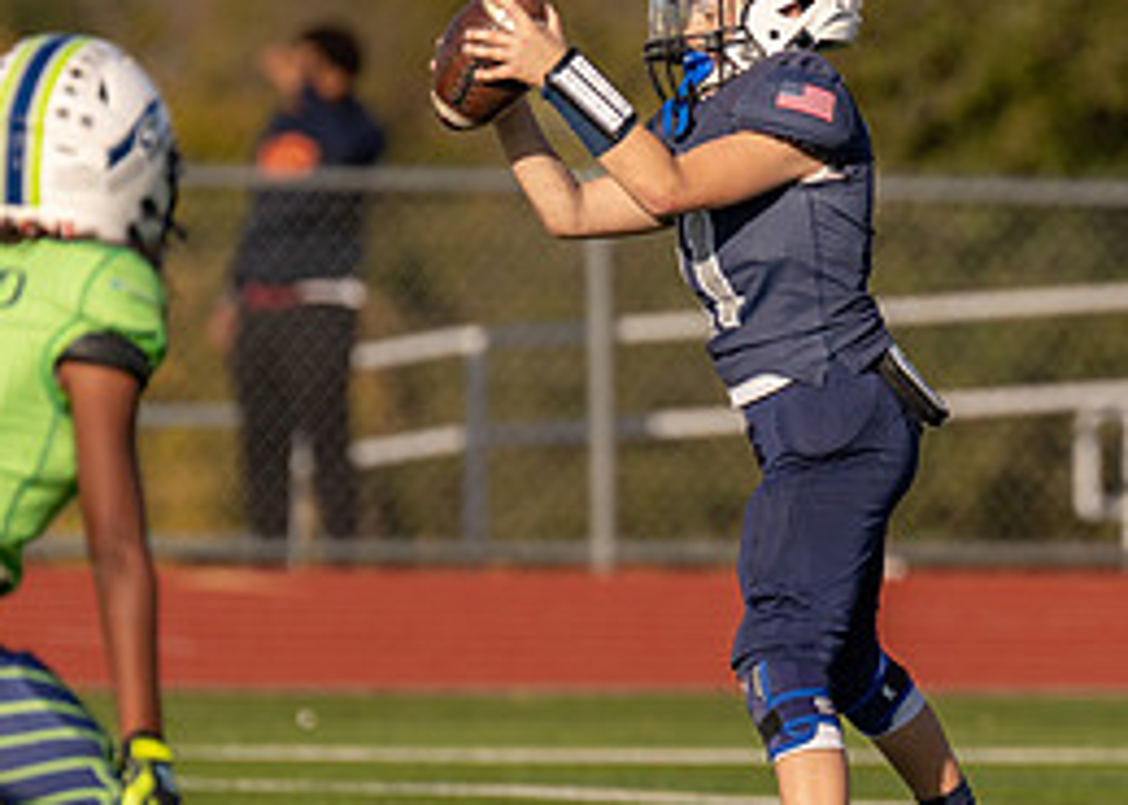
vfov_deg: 1.7
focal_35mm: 830
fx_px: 26590
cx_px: 635
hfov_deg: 2.4
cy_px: 374
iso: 160
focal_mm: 280
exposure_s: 1/3200
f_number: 4
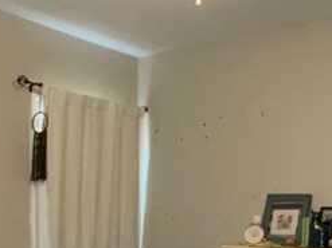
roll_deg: -0.5
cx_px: 109
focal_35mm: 58
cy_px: 256
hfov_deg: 32.9
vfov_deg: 24.0
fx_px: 556
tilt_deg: -5.2
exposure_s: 1/30
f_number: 2.2
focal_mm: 2.22
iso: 320
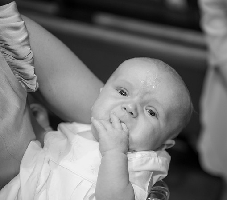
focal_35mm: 84
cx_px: 150
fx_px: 586
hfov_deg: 21.8
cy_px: 100
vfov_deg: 19.4
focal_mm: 70
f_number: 3.2
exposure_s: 1/100
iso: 1000
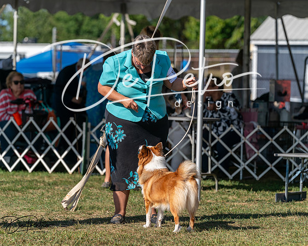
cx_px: 154
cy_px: 123
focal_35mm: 195
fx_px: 1775
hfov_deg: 9.9
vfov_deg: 7.9
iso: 100
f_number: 4.5
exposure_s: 1/1250
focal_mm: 173
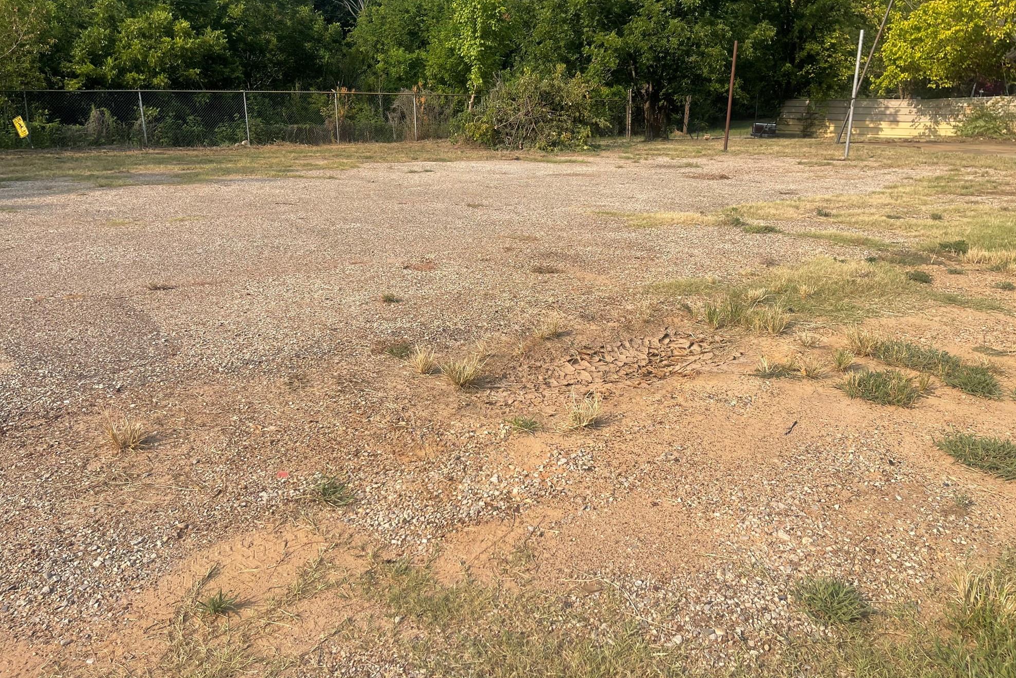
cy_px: 288
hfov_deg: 67.4
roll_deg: -2.0
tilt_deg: -14.5
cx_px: 511
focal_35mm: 27
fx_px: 762
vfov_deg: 47.8
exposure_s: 1/2717
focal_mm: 5.1
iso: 32
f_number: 1.6
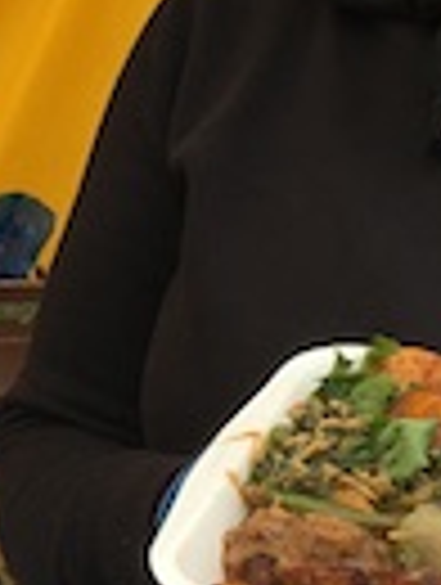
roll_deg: -1.6
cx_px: -38
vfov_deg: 12.6
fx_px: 2641
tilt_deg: -17.4
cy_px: 364
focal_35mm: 156
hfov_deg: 9.5
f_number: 2.2
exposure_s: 1/569
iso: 25
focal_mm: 4.15
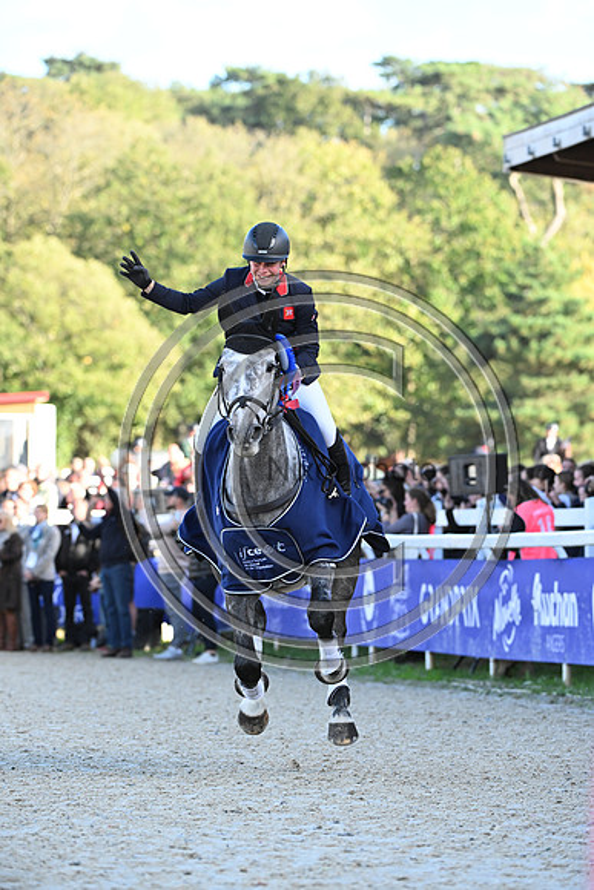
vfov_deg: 9.4
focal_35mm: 220
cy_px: 445
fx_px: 5441
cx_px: 297
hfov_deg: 6.2
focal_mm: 220
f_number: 5.6
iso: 1800
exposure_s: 1/800
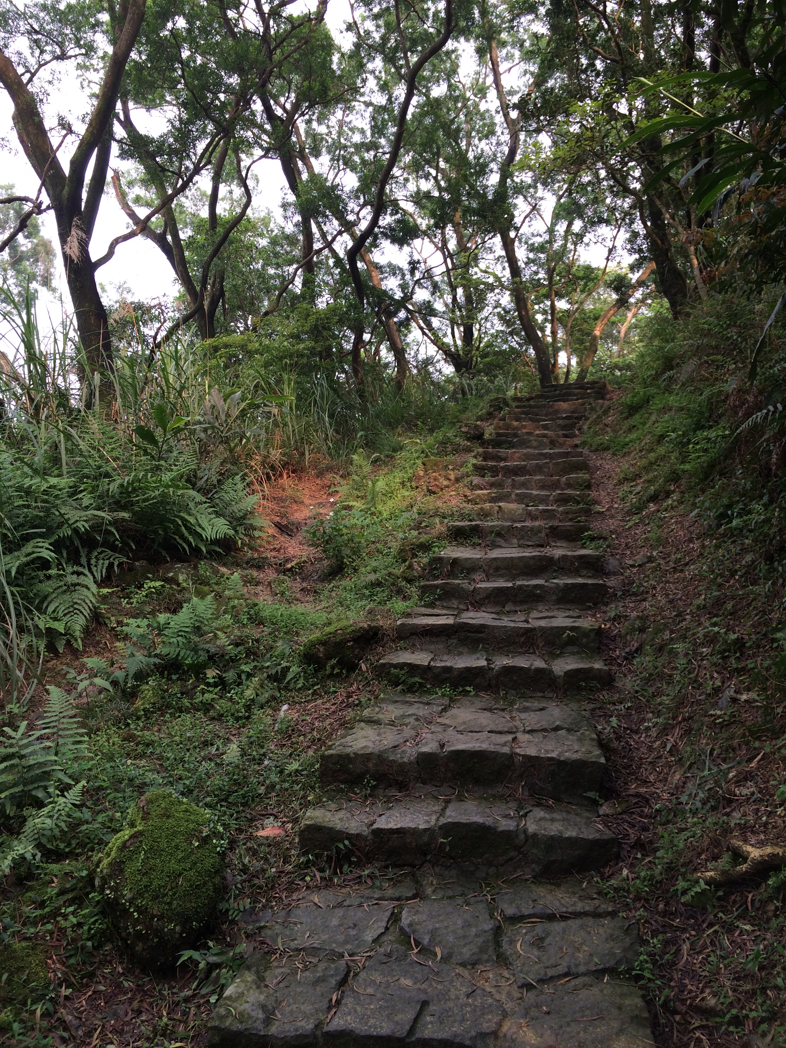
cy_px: 524
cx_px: 393
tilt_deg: +2.2
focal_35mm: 29
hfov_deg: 48.2
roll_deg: +0.3
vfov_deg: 61.7
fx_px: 878
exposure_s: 1/159
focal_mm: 4.15
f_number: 2.2
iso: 32
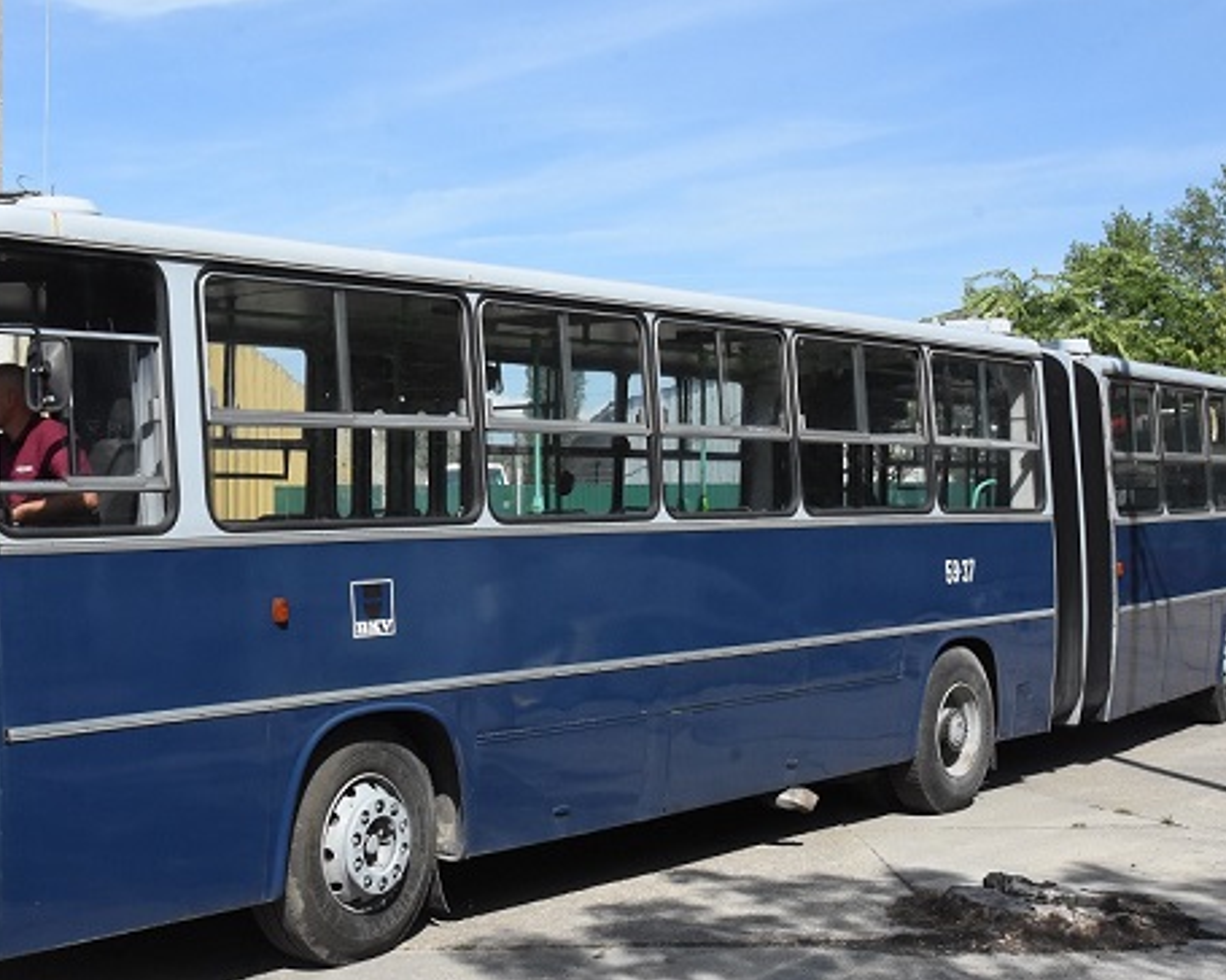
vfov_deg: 29.1
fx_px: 1887
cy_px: 579
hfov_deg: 35.5
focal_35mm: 52
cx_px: 364
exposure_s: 1/1000
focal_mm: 24
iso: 1600
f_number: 16
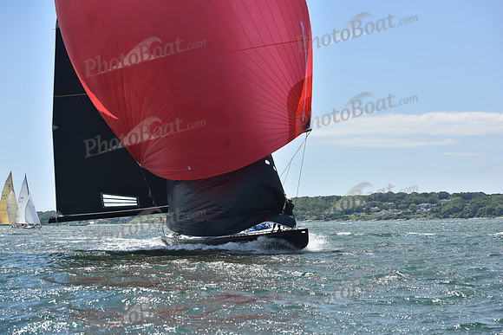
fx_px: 1202
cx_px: 252
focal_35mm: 86
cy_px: 168
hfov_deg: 23.6
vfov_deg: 15.9
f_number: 5.6
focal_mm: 86
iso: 250
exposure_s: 1/1600
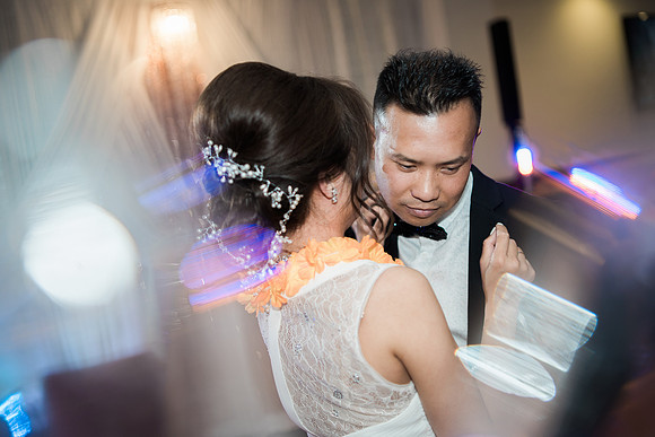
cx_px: 328
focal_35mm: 35
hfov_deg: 54.4
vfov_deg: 37.9
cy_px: 218
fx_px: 637
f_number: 1.4
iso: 320
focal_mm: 35
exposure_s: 1/160
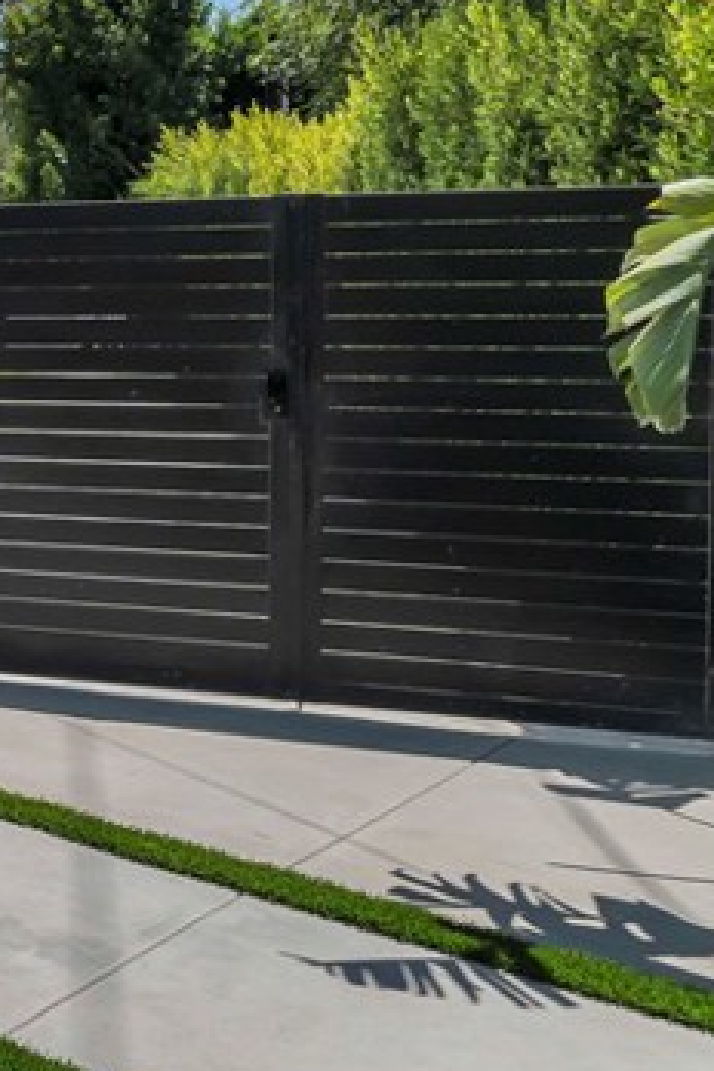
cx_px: -705
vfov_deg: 39.0
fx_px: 1487
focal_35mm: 50
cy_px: 334
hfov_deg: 18.3
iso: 400
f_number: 8
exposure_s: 1/200
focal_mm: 17
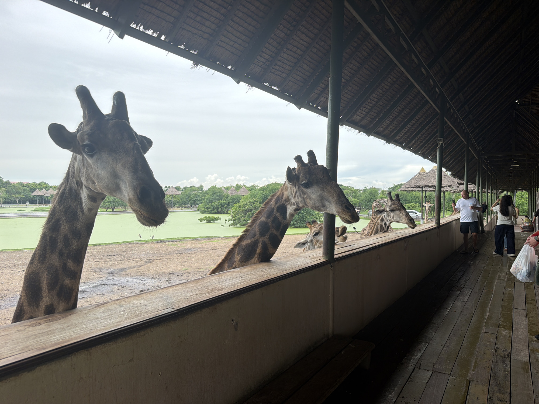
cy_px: 202
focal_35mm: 24
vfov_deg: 56.8
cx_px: 270
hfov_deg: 71.6
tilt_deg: -1.1
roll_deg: -0.1
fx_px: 374
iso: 80
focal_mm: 6.76
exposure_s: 1/955
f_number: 1.78
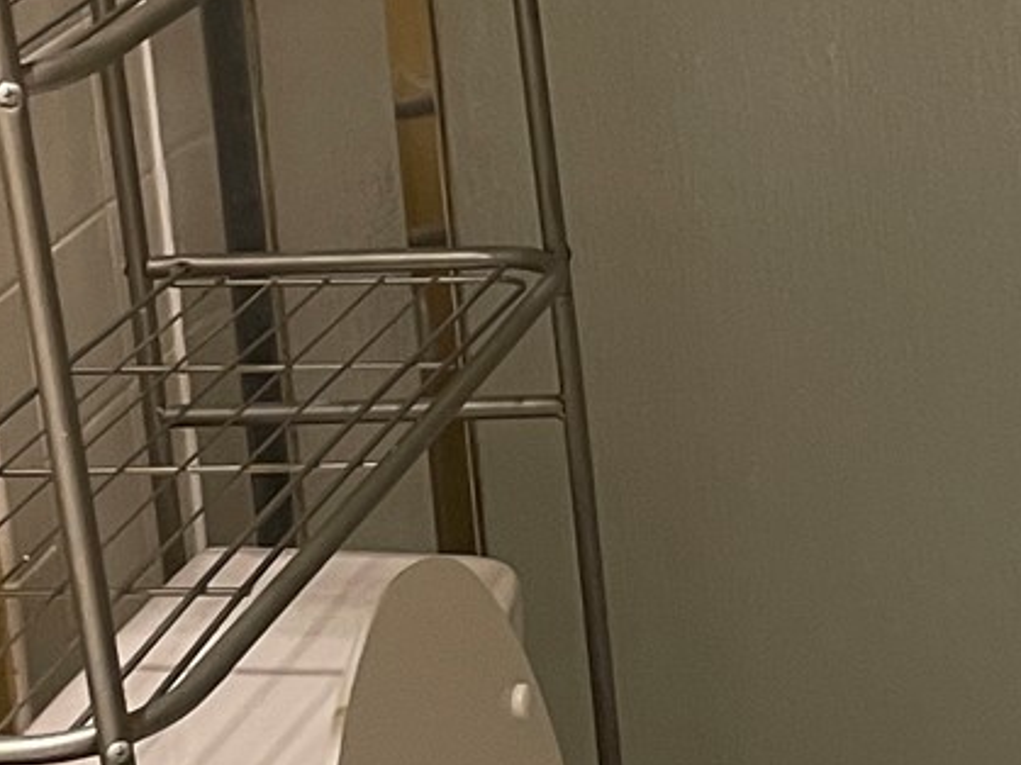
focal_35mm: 127
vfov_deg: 11.5
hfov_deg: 14.5
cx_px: 1530
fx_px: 3745
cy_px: -24
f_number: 1.6
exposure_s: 1/60
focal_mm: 4.2
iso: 160
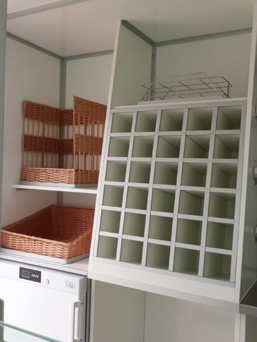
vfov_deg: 50.1
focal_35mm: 37
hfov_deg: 38.5
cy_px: 173
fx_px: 366
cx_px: 101
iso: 40
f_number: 1.9
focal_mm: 3.6
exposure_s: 1/126
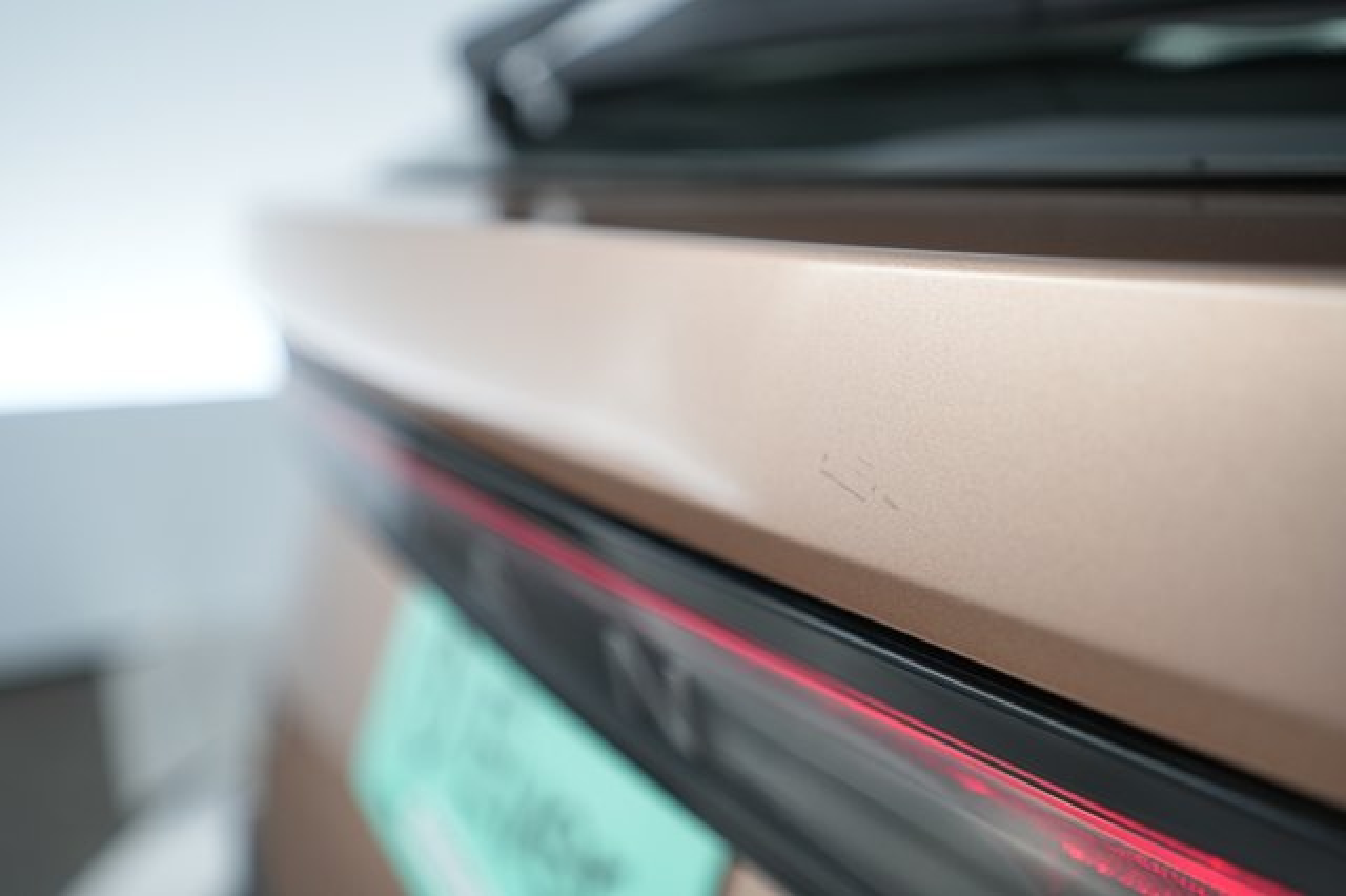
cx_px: 673
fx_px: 1046
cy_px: 448
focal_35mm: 28
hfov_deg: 65.5
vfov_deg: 46.4
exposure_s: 1/100
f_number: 2.8
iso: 640
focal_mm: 28
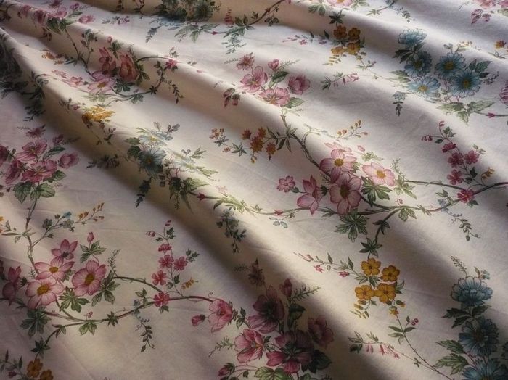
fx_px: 513
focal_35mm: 35
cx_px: 254
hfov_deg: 52.7
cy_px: 190
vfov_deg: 40.7
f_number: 2.8
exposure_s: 1/160
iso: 400
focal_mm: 5.8
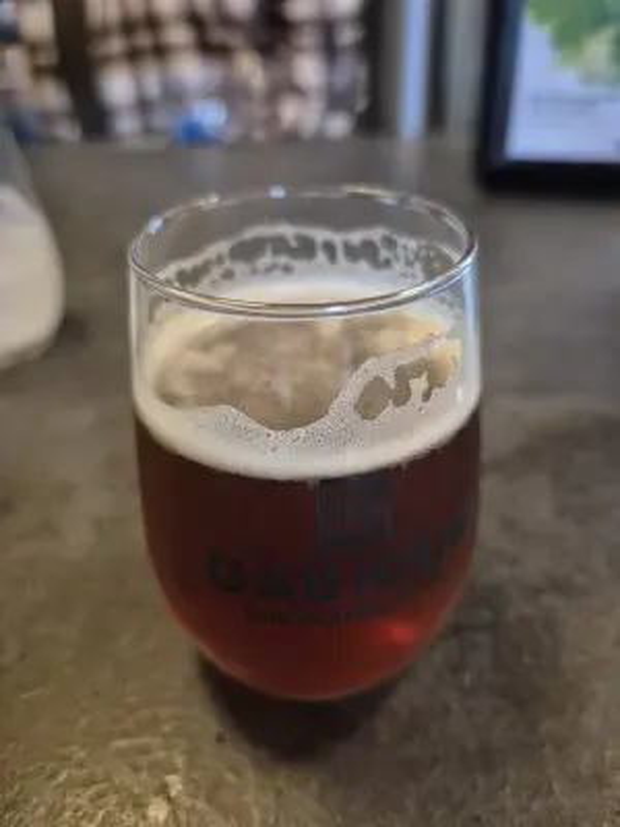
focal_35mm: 23
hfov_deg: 58.9
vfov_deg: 73.9
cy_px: 414
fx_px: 549
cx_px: 310
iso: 1250
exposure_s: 1/60
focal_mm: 5.4
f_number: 1.8
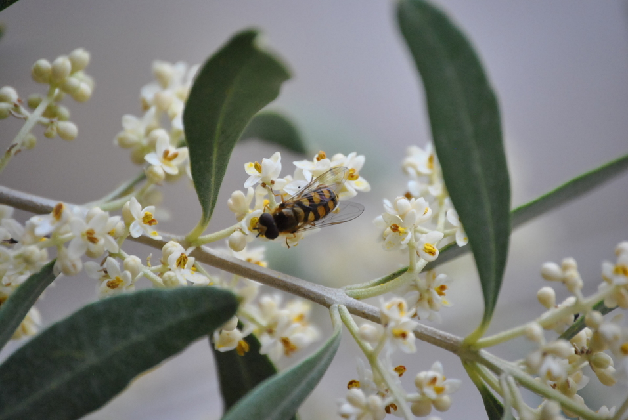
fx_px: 5240
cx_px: 314
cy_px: 210
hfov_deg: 6.9
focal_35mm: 300
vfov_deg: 4.6
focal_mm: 200
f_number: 5.6
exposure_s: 1/160
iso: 800
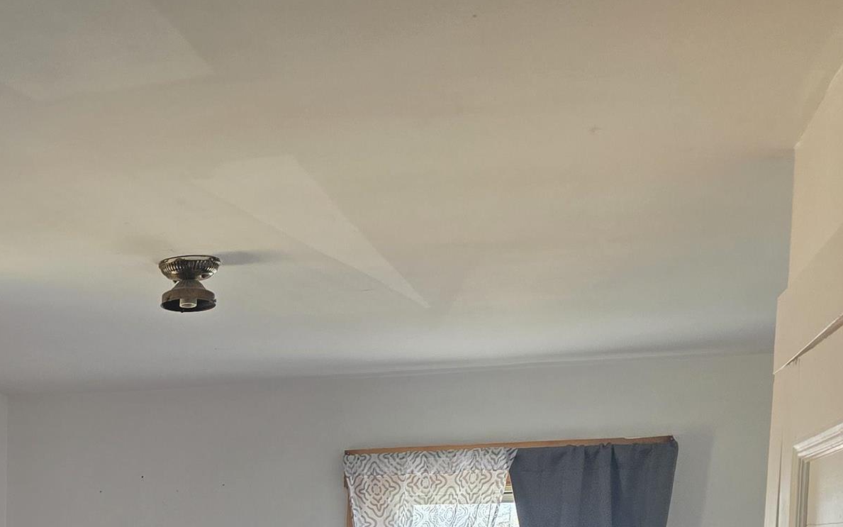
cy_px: 765
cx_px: -82
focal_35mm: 63
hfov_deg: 29.3
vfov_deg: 18.5
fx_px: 1447
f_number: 1.7
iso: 200
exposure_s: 1/180
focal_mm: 6.3
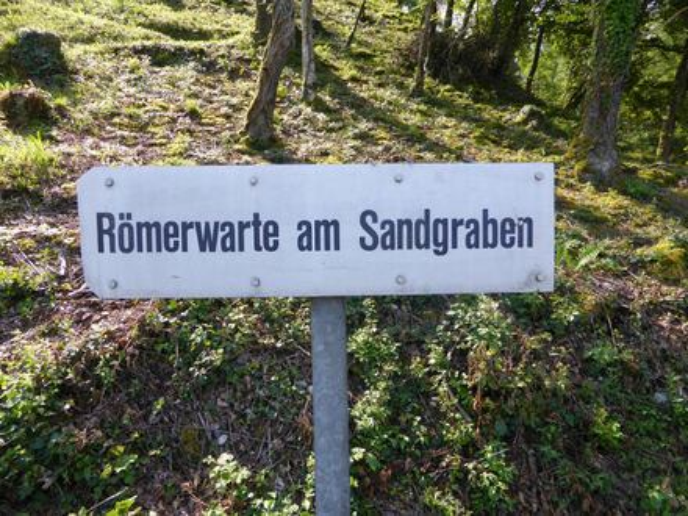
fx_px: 477
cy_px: 258
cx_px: 344
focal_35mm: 24
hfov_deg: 71.6
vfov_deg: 56.8
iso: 100
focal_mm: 4.3
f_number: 3.3
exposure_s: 1/250
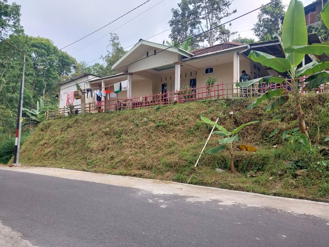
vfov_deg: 46.8
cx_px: 164
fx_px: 285
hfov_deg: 60.0
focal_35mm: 30
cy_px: 124
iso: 20
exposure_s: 1/170
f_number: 1.8
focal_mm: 4.6
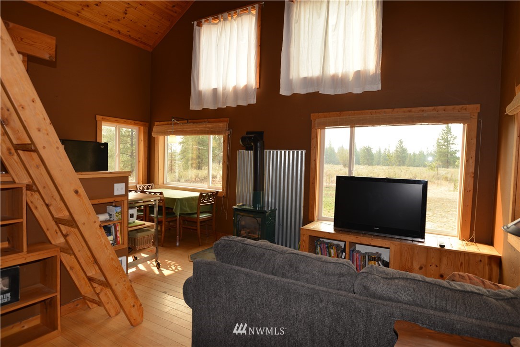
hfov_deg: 84.0
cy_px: 174
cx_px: 260
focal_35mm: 20
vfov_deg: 62.0
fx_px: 289
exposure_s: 1/100
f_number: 5
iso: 200
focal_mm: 20
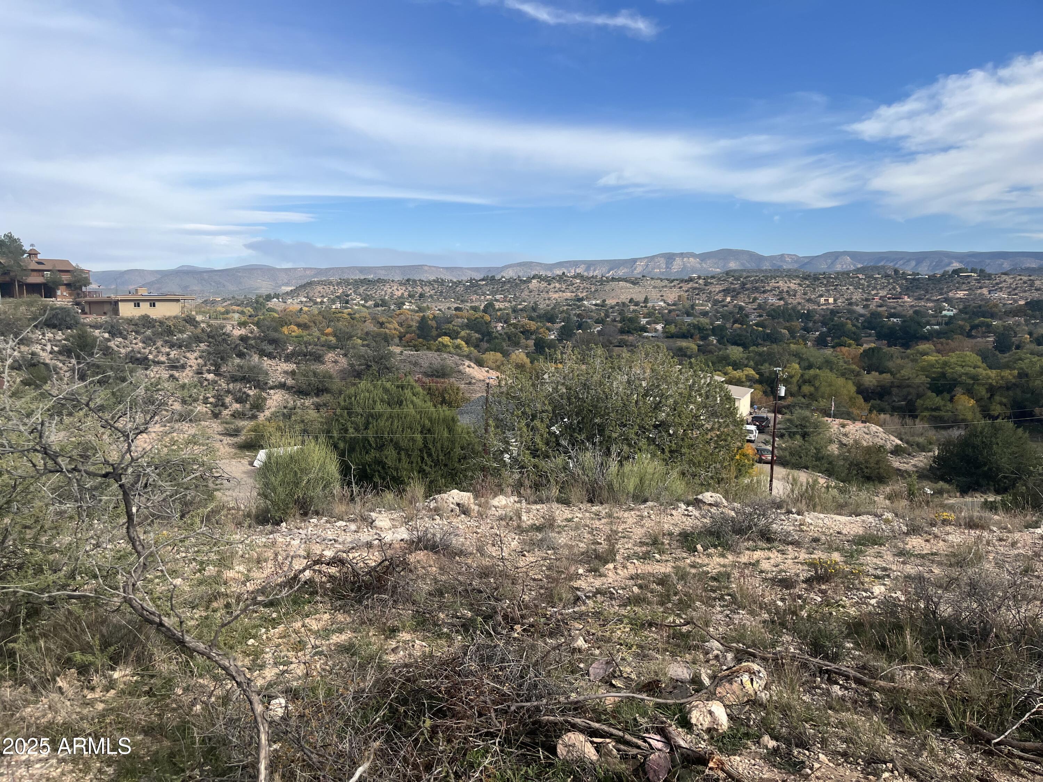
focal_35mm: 26
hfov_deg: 67.3
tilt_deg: -5.5
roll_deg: +3.0
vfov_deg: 53.1
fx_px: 783
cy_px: 391
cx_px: 522
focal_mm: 5.1
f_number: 1.6
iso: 50
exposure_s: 1/3049
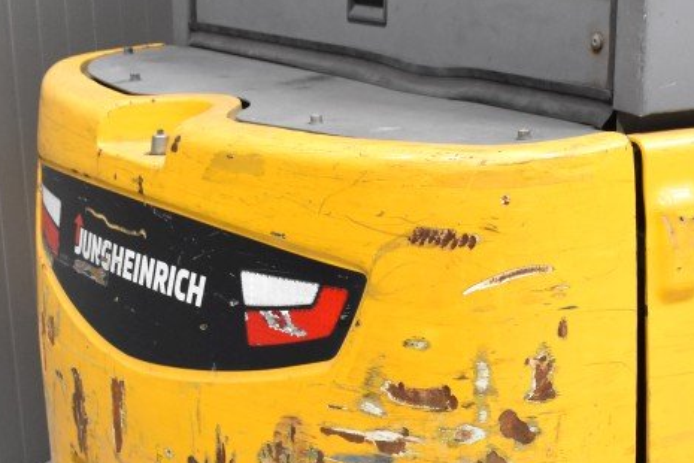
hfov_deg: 21.8
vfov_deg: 14.4
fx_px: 1793
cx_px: 498
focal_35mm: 93
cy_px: 494
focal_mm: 24
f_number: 5
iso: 1600
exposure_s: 1/25
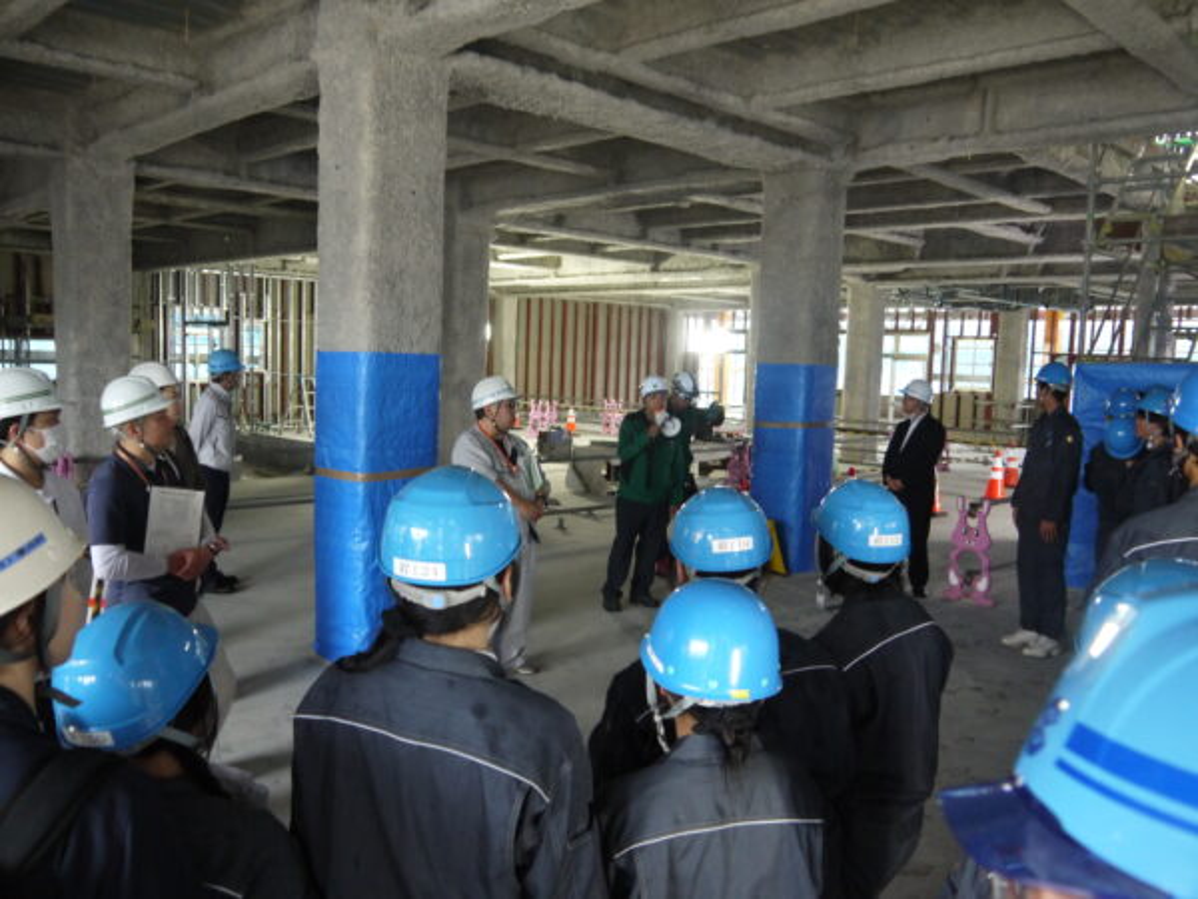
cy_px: 450
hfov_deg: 63.4
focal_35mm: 28
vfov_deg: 49.7
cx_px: 599
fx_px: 969
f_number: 3.5
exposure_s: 1/30
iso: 800
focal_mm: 14
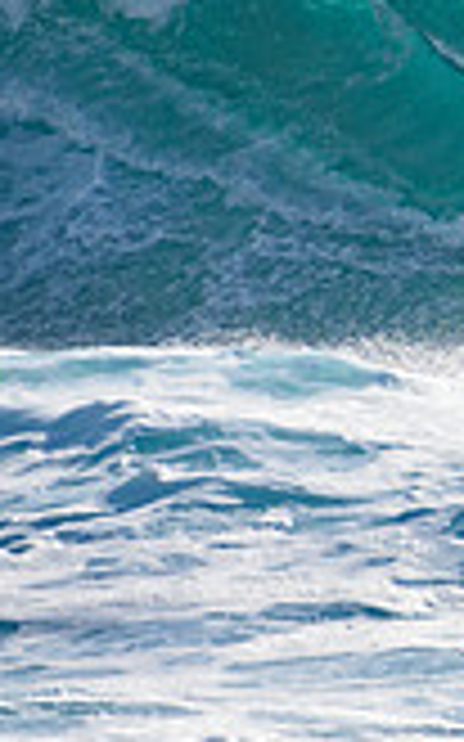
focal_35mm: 2154
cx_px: 1185
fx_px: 43620
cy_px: 146
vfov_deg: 1.0
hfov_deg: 0.6
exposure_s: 1/2000
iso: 250
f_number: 5.6
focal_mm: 400
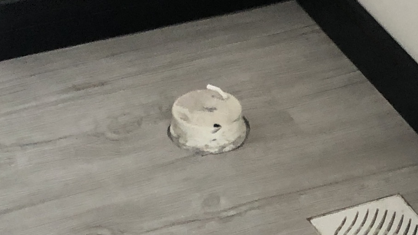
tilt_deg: -40.4
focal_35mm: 135
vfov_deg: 8.8
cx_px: 393
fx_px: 1496
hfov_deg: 15.7
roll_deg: -6.5
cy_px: 344
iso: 40
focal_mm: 4
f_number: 1.8
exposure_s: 1/30
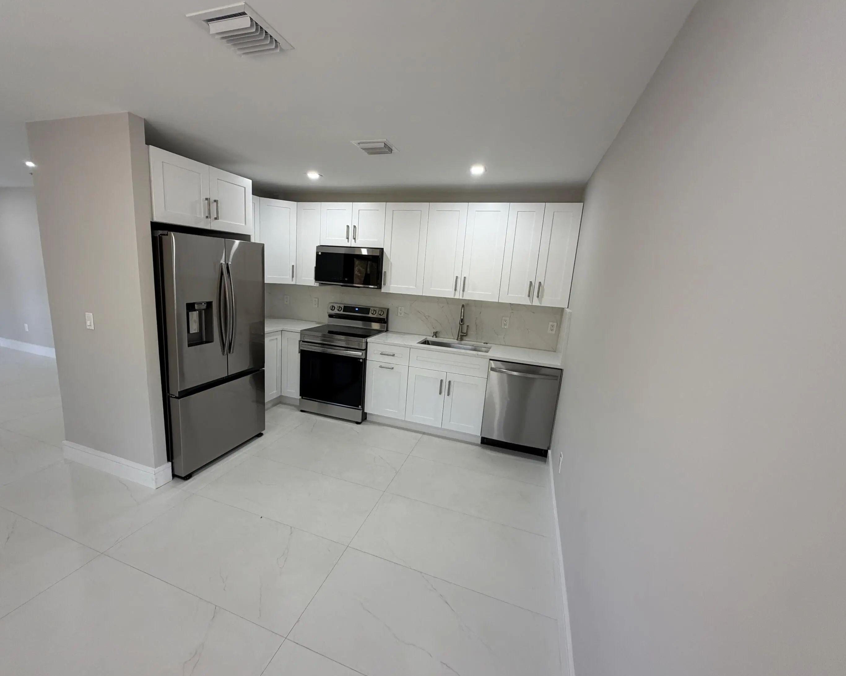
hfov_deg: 96.7
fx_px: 376
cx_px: 395
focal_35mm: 15
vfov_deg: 84.0
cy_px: 340
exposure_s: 1/120
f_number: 2.2
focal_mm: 2.22
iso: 200
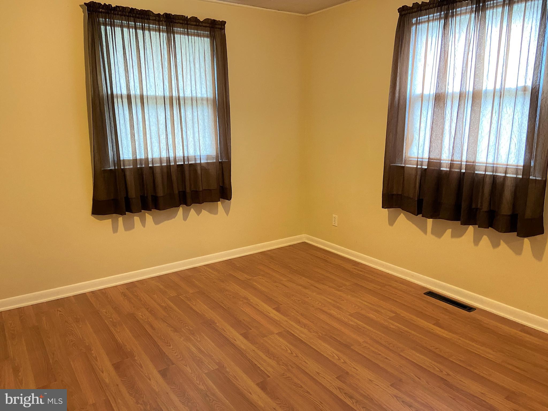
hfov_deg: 67.3
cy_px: 206
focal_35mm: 26
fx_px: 412
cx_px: 274
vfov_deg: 53.1
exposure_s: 1/60
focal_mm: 4.25
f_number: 1.8
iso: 250
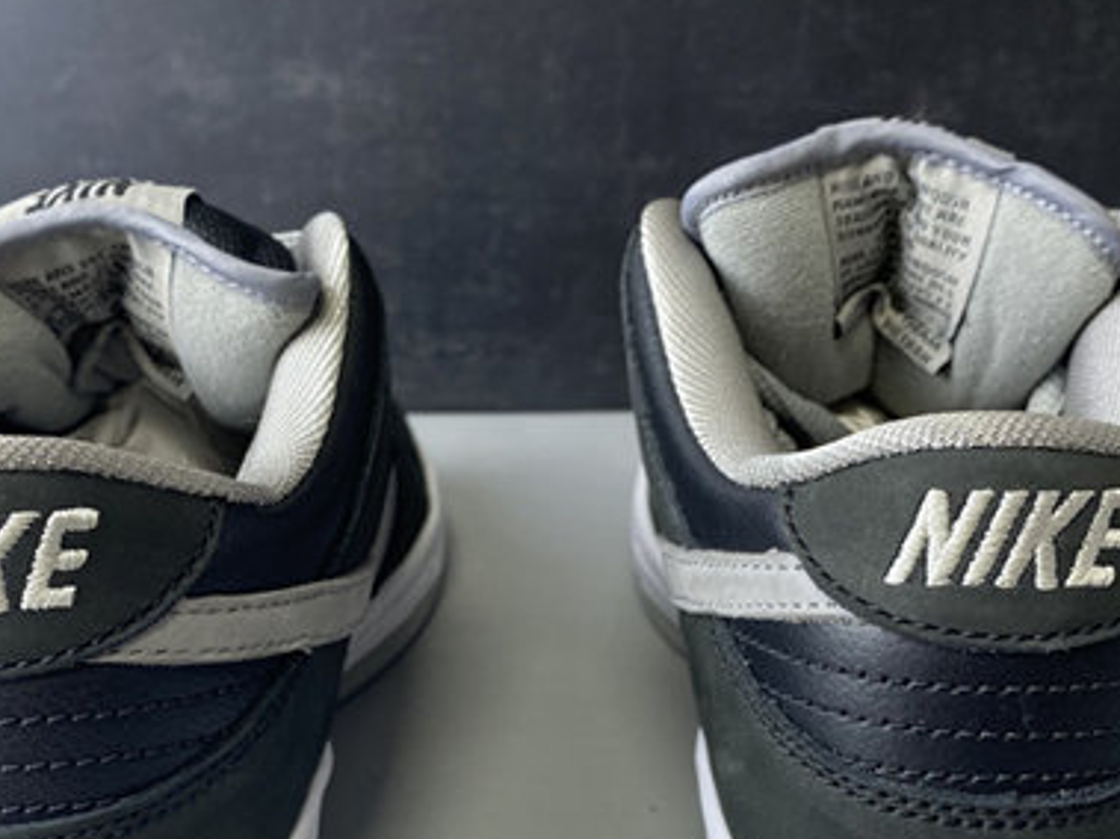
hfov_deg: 39.7
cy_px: 643
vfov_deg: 29.7
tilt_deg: -24.8
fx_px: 1553
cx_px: 567
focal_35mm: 48
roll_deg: +1.1
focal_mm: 4.25
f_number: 1.8
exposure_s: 1/50
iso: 100
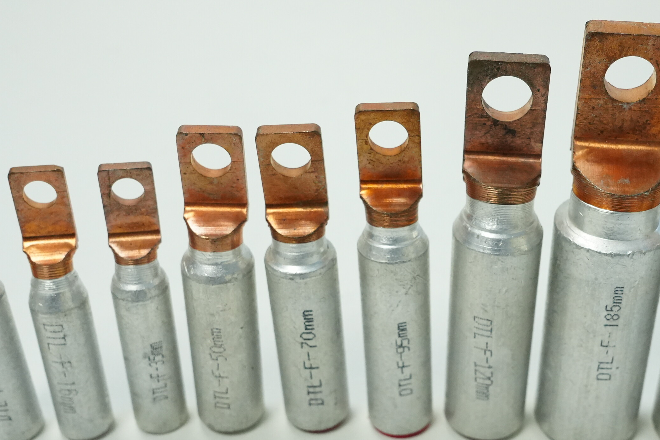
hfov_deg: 34.7
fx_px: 1045
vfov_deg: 23.7
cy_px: 268
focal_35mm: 57
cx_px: 449
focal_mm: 34
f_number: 7.1
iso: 3200
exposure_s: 1/200
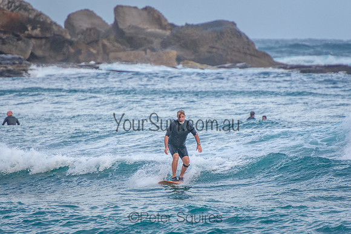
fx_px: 5995
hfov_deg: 3.4
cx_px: 176
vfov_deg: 2.2
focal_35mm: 615
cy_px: 117
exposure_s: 1/1600
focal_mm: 400
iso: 900
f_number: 5.6
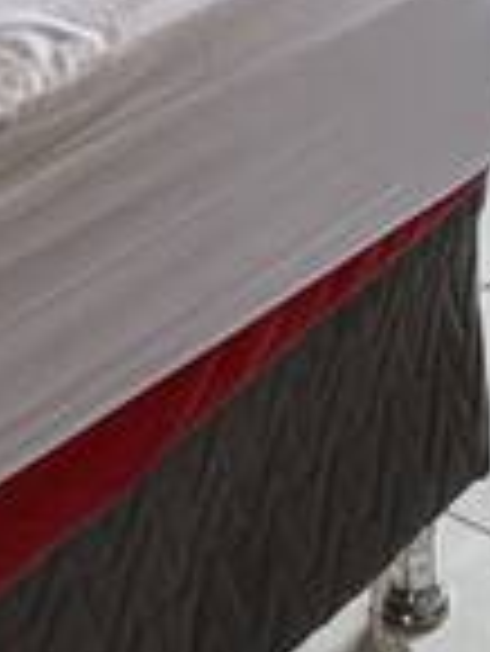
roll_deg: +0.4
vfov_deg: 16.6
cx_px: 328
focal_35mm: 104
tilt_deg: -10.7
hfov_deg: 14.2
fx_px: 1960
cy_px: -409
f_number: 2.2
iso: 250
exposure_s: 1/99
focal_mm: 2.22
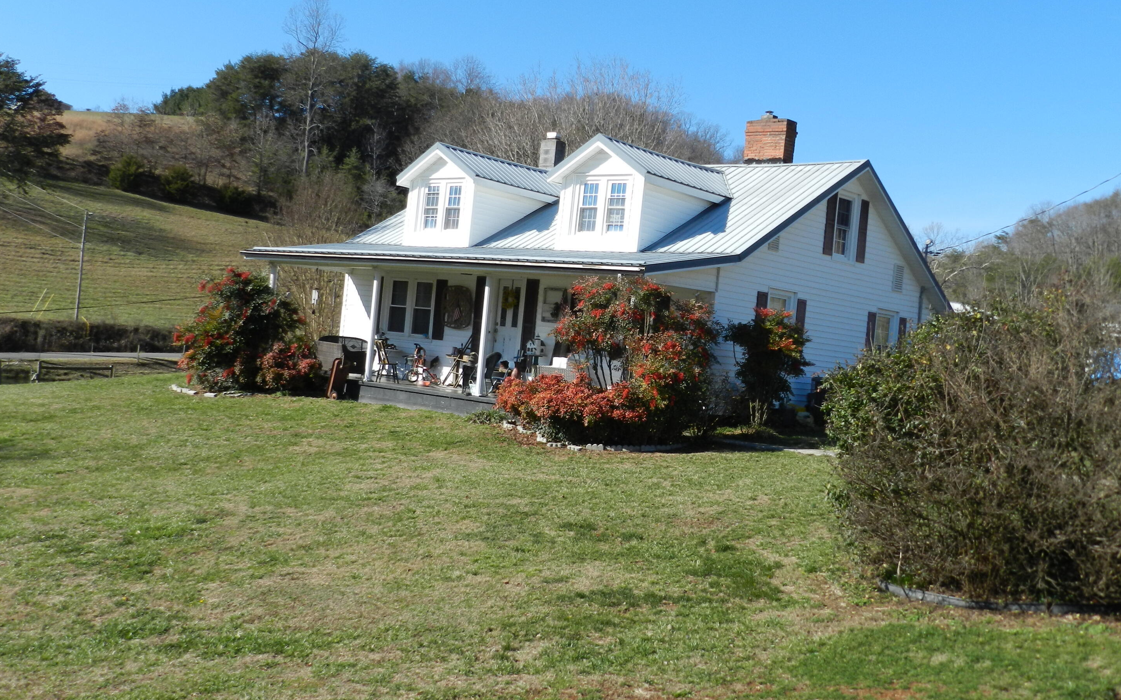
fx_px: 1283
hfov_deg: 47.2
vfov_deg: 30.5
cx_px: 581
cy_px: 331
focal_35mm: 42
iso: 160
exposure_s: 1/1000
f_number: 4
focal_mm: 6.7
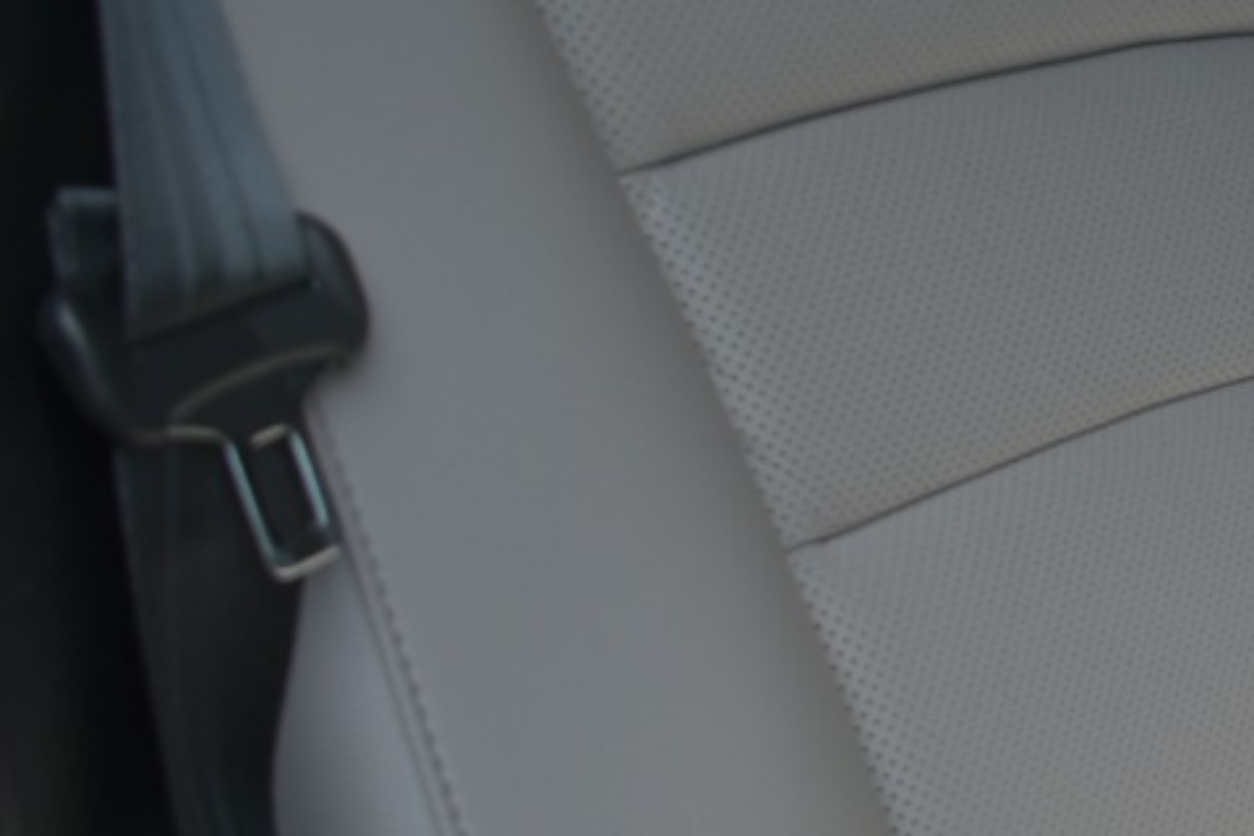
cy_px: 387
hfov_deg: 19.1
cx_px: 1987
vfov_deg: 15.0
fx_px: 3170
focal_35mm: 91
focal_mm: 18
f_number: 3.5
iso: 100
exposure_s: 1/200
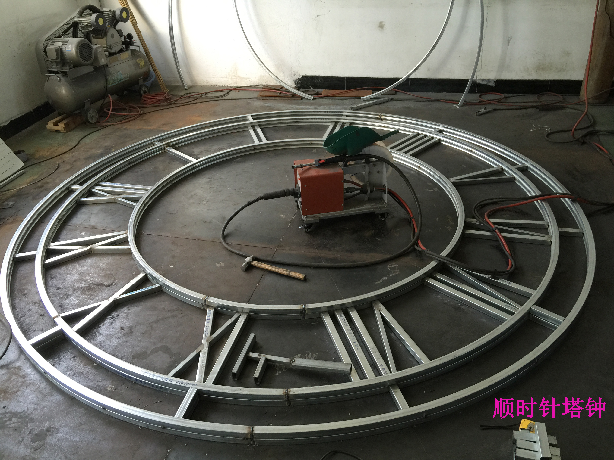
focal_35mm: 29
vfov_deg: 48.2
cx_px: 307
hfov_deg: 61.7
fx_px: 514
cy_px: 230
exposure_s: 1/30
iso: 40
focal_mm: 4.15
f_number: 2.2
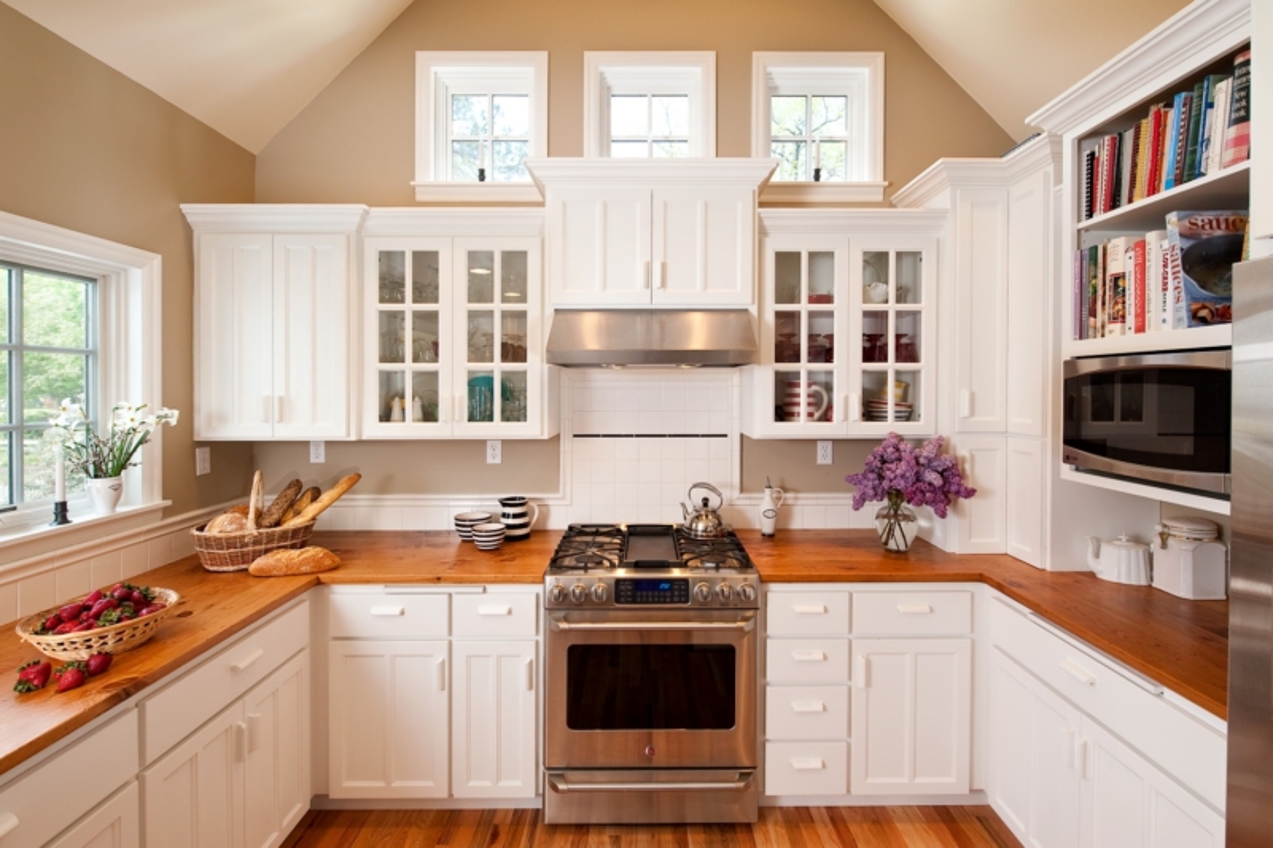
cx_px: 636
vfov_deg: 73.7
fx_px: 566
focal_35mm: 16
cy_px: 424
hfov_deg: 96.7
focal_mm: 16
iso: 200
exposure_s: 1/25
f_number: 9
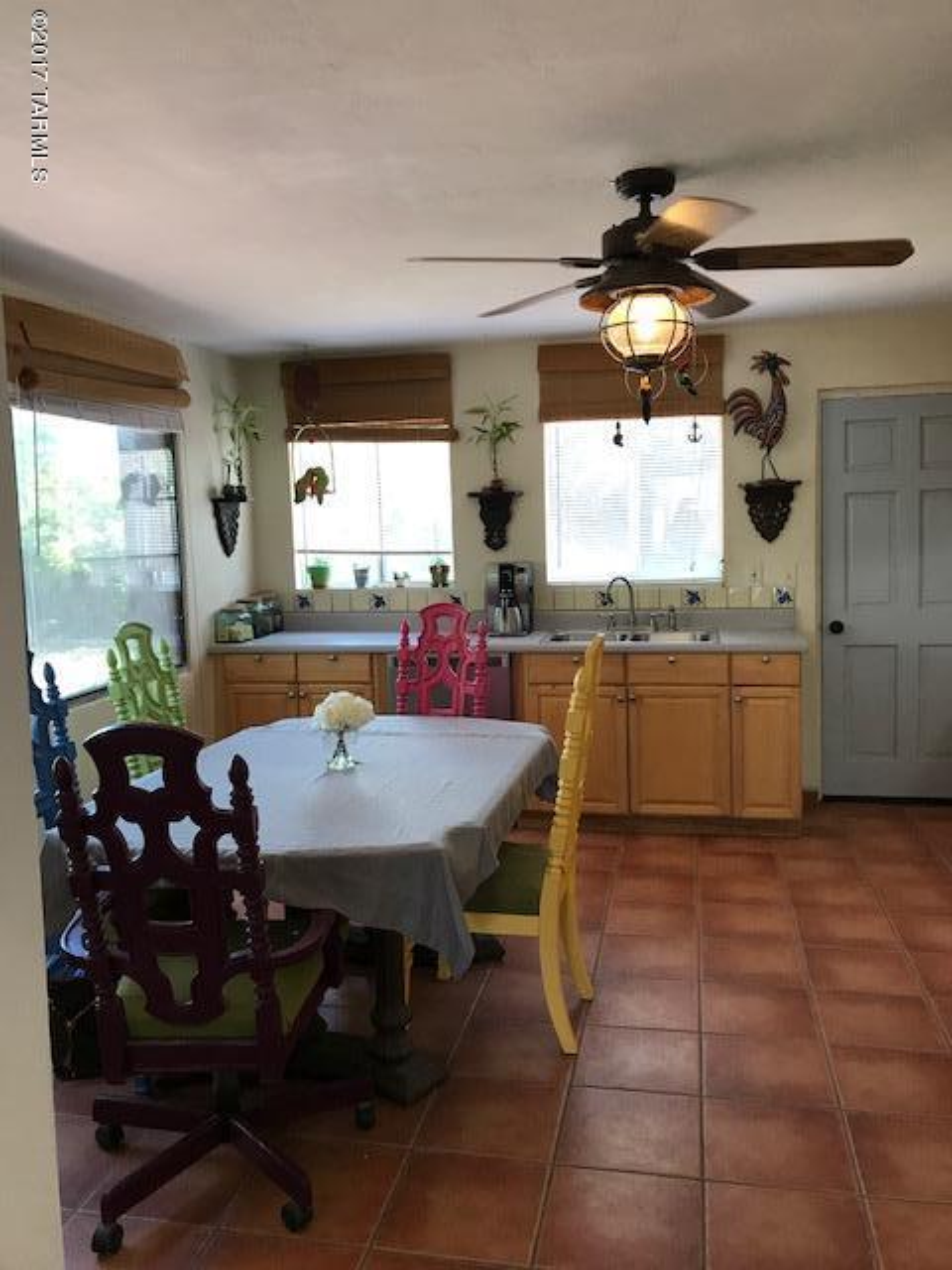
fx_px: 1027
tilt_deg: -5.2
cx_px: 476
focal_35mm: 28
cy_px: 635
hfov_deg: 49.7
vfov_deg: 63.4
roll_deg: +1.2
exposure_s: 1/30
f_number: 1.8
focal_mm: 3.99
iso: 25
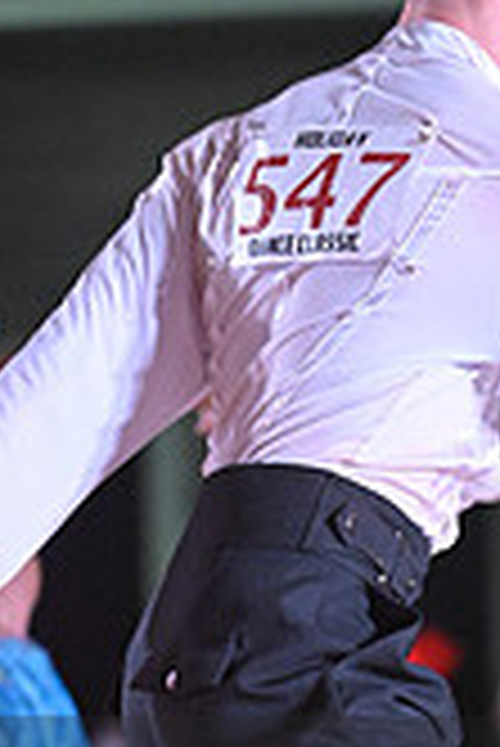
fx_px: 14552
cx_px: 507
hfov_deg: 2.0
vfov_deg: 2.9
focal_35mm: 700
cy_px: 868
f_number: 5
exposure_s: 1/400
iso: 5000
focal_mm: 200
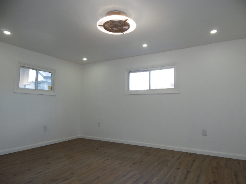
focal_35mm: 22
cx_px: 123
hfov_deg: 76.4
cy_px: 92
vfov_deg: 61.1
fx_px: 156
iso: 125
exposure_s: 1/100
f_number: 3
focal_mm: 4
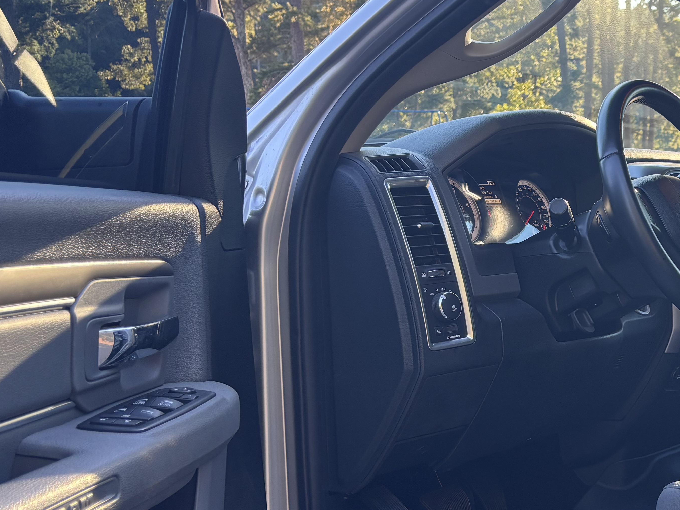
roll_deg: +0.7
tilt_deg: -11.9
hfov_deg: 31.7
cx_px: 710
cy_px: 344
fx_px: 1080
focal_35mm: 55
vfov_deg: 26.4
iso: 40
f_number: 1.6
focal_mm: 5.96
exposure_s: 1/121
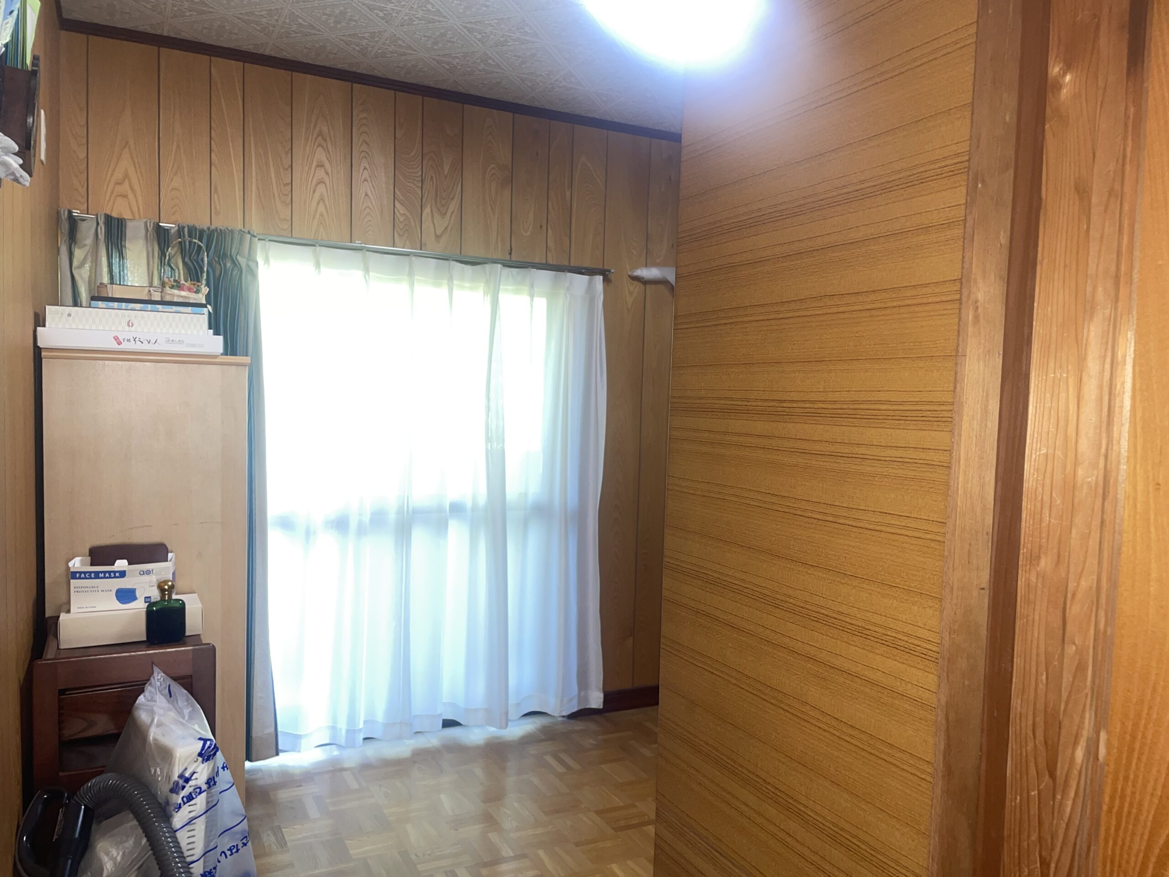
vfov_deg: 53.1
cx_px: 584
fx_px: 878
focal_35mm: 26
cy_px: 438
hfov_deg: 67.3
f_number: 1.6
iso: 64
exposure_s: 1/19
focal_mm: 4.2
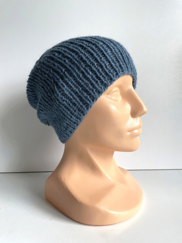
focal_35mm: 26
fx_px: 182
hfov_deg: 53.1
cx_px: 91
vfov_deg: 67.3
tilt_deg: -4.3
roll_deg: -0.5
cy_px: 122
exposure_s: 1/121
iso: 50
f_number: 1.6
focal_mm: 4.2
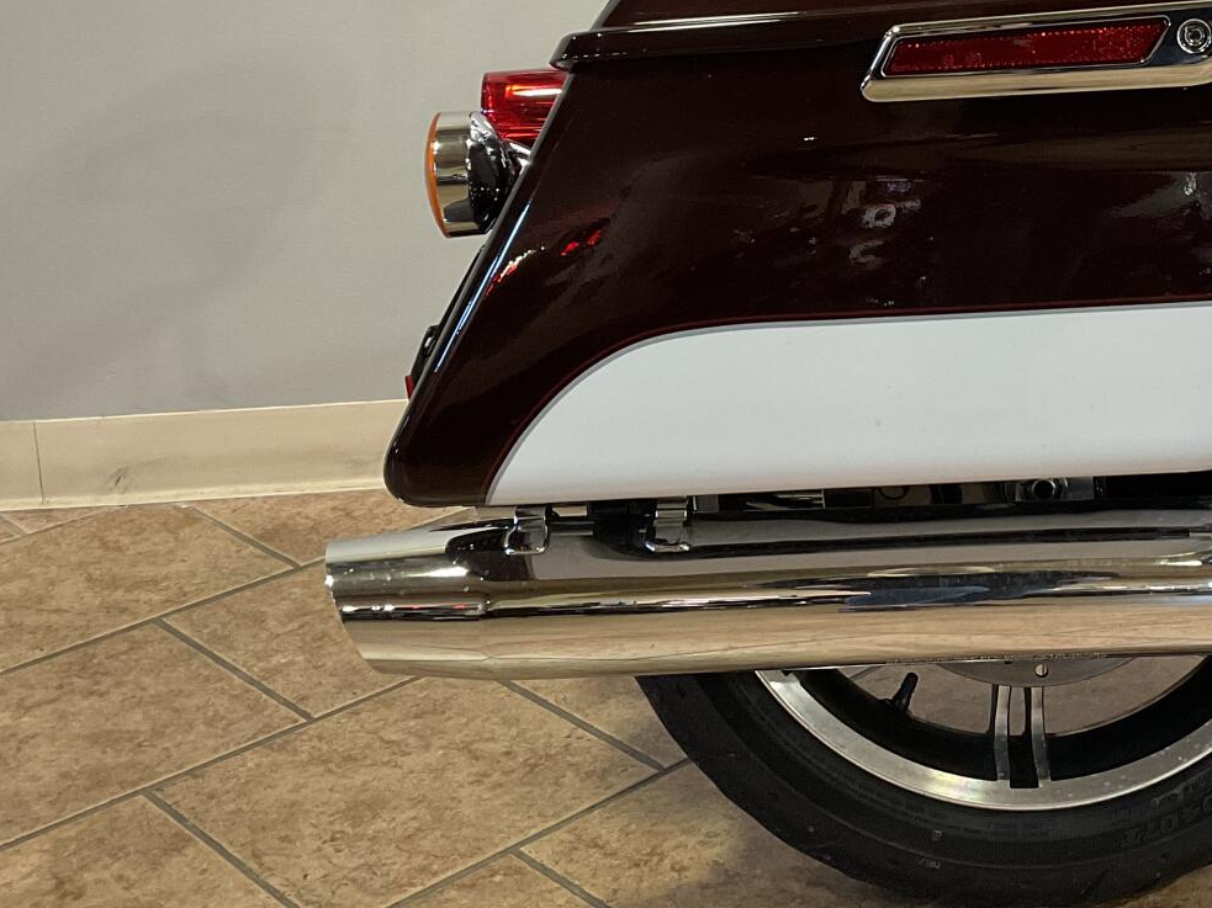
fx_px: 2065
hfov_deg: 31.7
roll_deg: +0.9
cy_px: 137
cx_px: 1004
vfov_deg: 24.3
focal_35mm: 59
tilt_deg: -13.9
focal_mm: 3
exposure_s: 1/60
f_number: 1.8
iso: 80
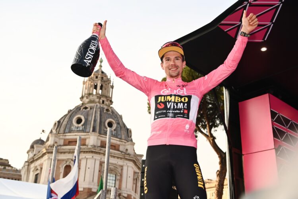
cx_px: 149
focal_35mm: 48
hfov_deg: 41.1
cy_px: 100
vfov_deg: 28.1
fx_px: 397
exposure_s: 1/1000
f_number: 5.6
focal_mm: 48
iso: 640
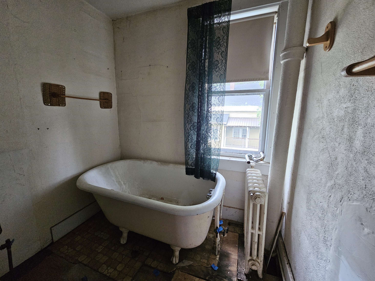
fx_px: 141
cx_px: 188
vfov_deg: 89.9
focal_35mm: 13
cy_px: 140
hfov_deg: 106.2
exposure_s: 1/30
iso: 500
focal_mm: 2.2
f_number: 2.2
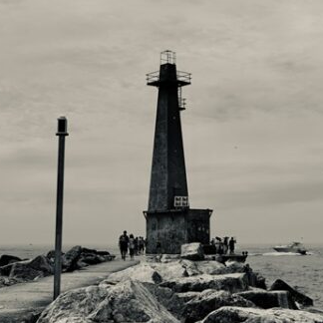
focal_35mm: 66
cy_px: 158
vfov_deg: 26.1
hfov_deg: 26.1
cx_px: 157
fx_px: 697
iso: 100
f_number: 10
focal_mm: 28
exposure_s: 1/320
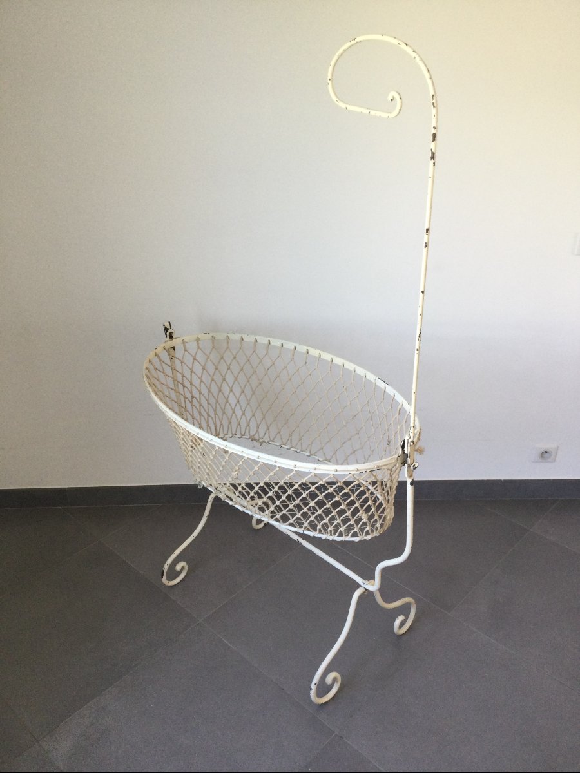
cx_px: 290
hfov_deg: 45.4
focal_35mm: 31
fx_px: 693
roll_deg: +0.1
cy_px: 386
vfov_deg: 58.4
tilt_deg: -28.0
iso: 40
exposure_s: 1/33
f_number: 2.4
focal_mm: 3.3
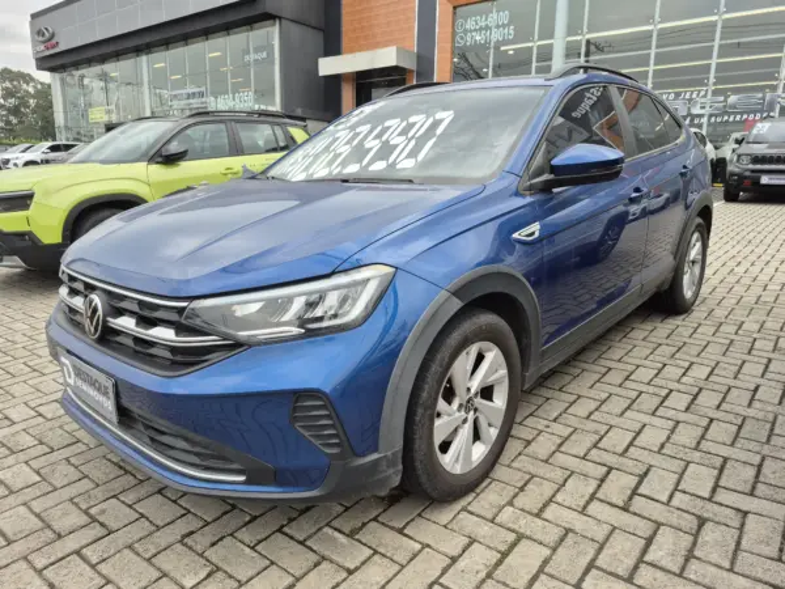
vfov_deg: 58.9
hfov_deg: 73.9
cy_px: 294
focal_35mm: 23
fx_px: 522
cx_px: 392
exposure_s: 1/180
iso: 32
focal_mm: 5.4
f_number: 1.8
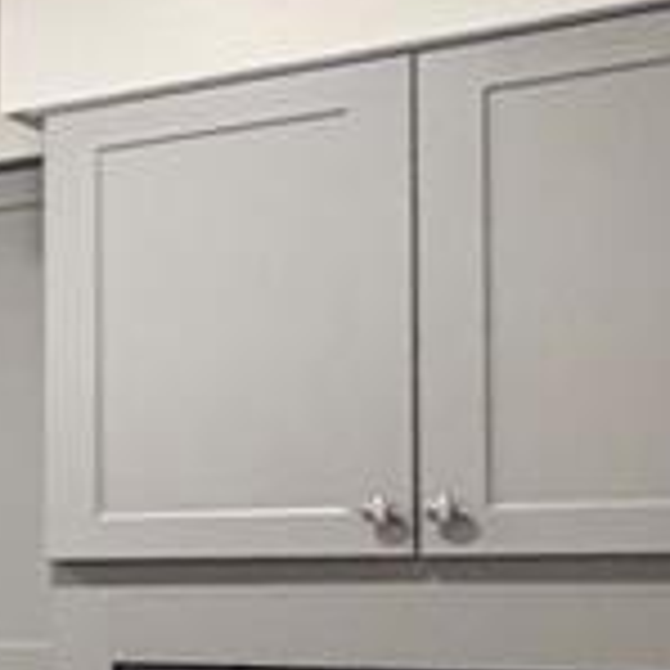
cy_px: 576
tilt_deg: +1.0
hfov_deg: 10.3
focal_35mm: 85
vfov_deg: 20.1
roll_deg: -1.3
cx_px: -1547
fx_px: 1861
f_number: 2.2
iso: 200
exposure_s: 1/60
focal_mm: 2.22
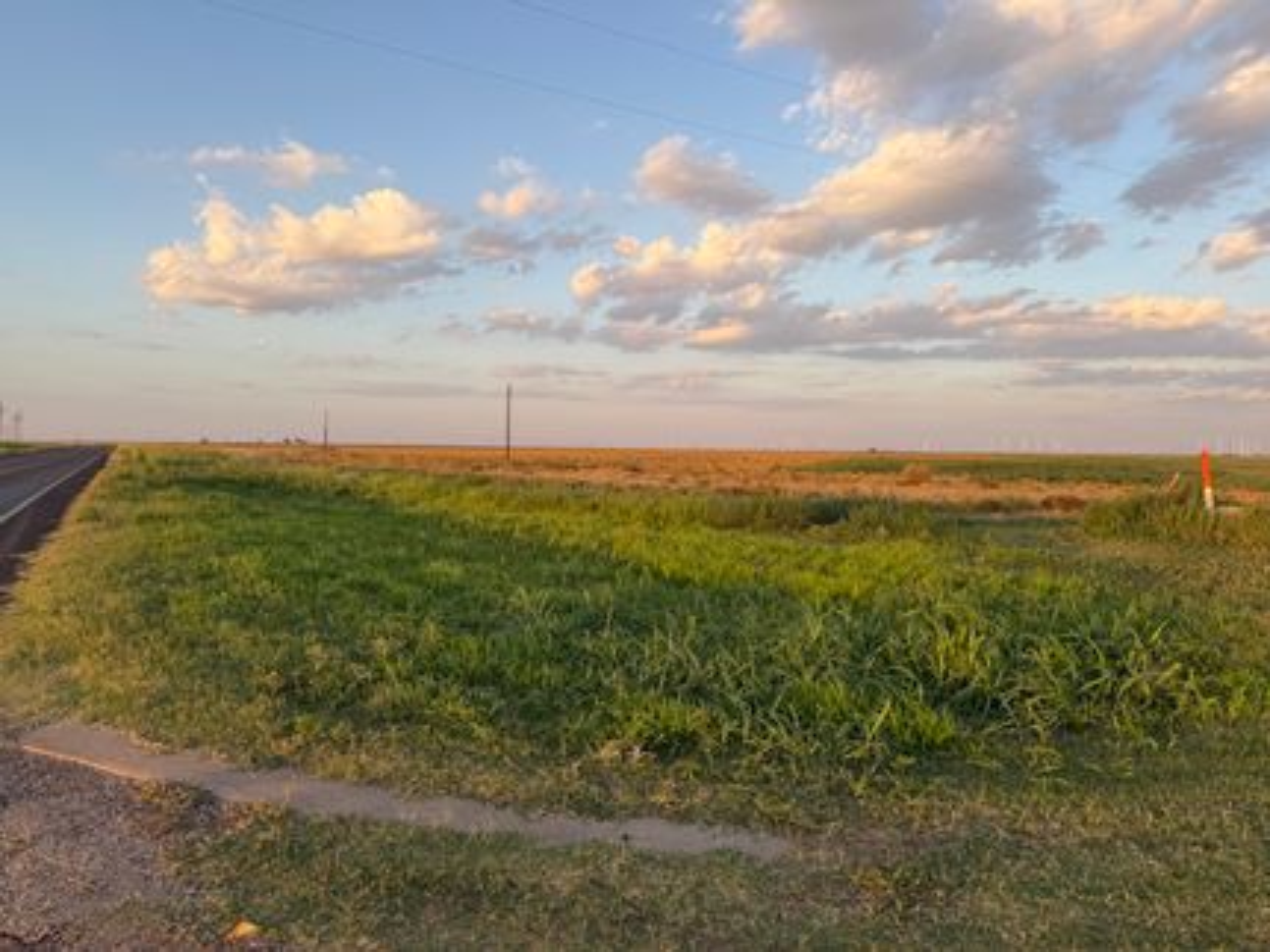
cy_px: 476
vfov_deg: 56.8
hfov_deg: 71.6
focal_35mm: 24
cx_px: 635
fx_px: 880
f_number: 1.78
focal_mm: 6.76
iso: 80
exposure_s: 1/920
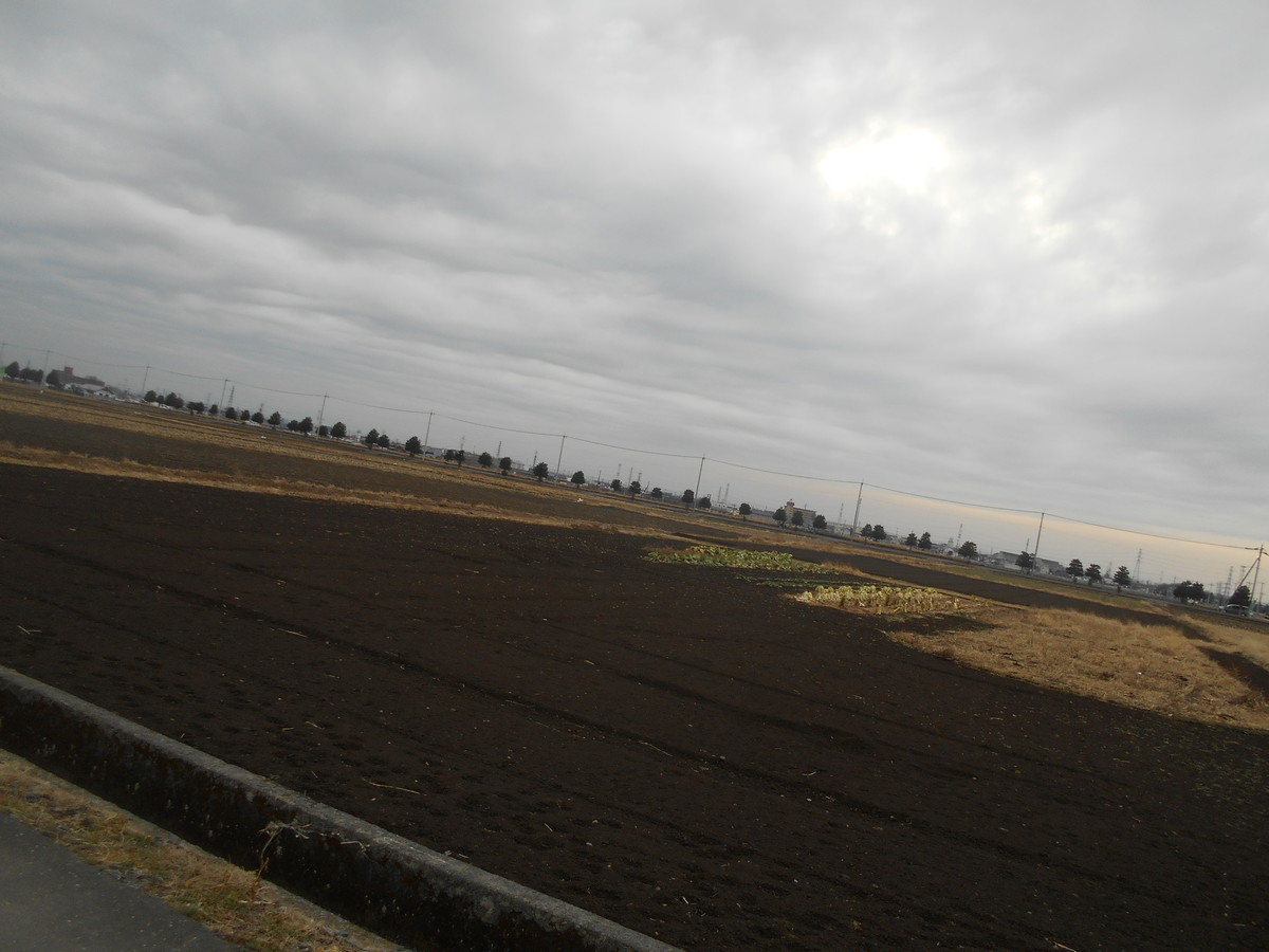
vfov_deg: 53.1
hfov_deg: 67.3
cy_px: 476
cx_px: 634
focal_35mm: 26
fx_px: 953
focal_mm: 4.6
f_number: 3.2
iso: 80
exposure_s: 1/250
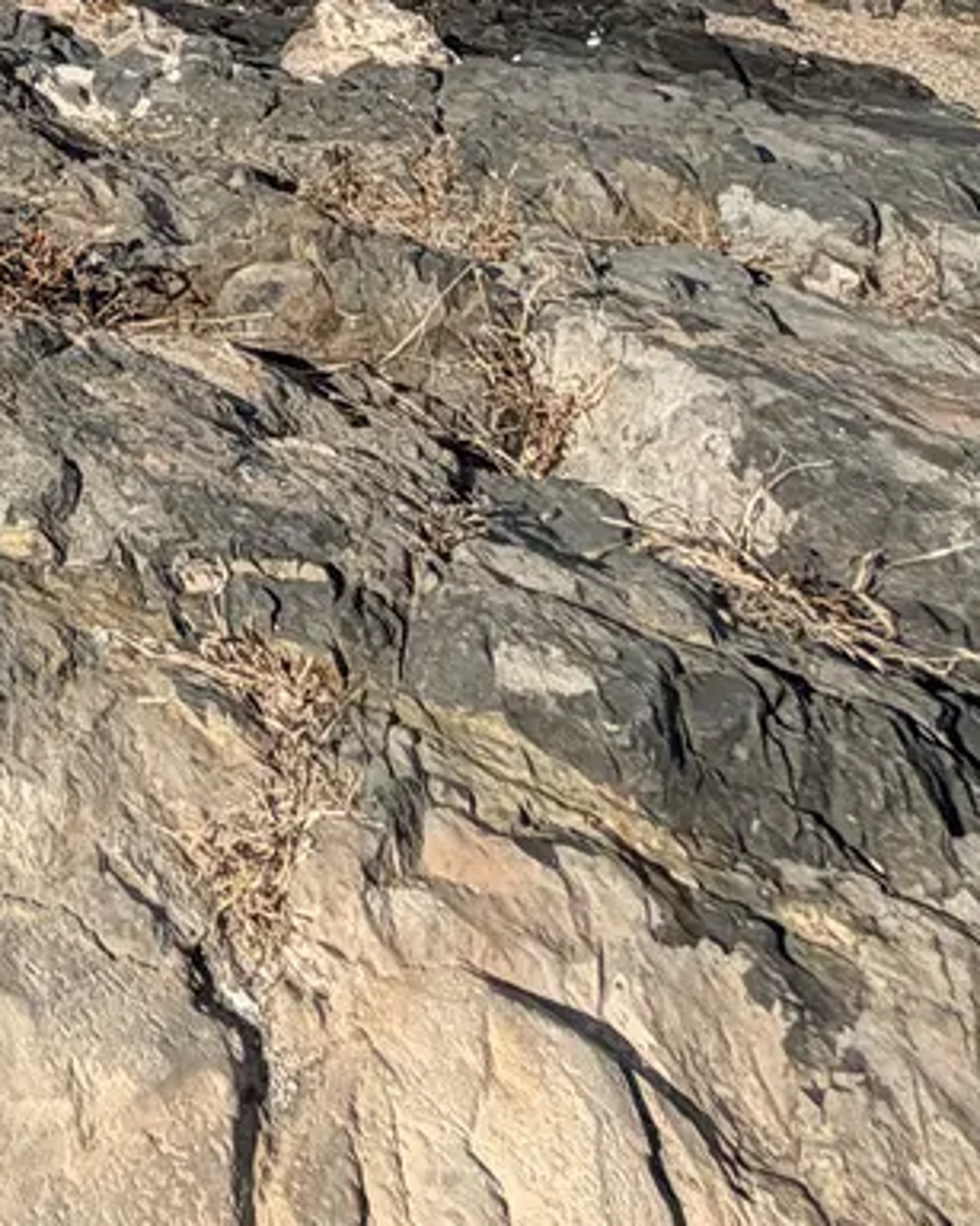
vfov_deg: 20.4
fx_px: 2067
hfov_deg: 19.1
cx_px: -852
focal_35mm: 57
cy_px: -1095
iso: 25
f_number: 2.2
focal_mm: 2.22
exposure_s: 1/1087
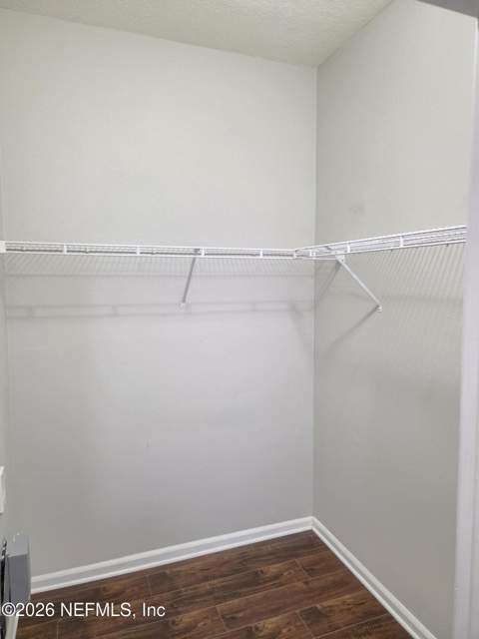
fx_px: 424
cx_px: 240
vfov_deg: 73.9
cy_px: 320
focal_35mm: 23
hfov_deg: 58.9
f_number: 1.8
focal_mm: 5.4
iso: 1600
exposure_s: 1/60
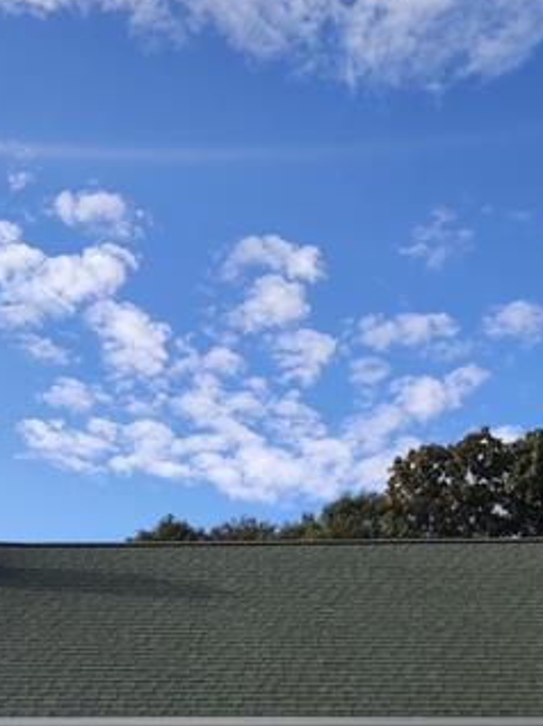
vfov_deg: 36.7
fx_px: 1068
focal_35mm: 51
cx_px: 246
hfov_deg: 28.5
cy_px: 541
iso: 125
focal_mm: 4.75
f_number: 1.65
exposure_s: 1/1163
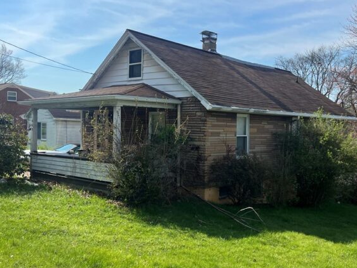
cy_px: 136
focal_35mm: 37
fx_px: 382
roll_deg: -0.7
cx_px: 202
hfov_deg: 50.0
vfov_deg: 38.7
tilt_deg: -1.9
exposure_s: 1/4115
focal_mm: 5.7
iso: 50
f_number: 1.5
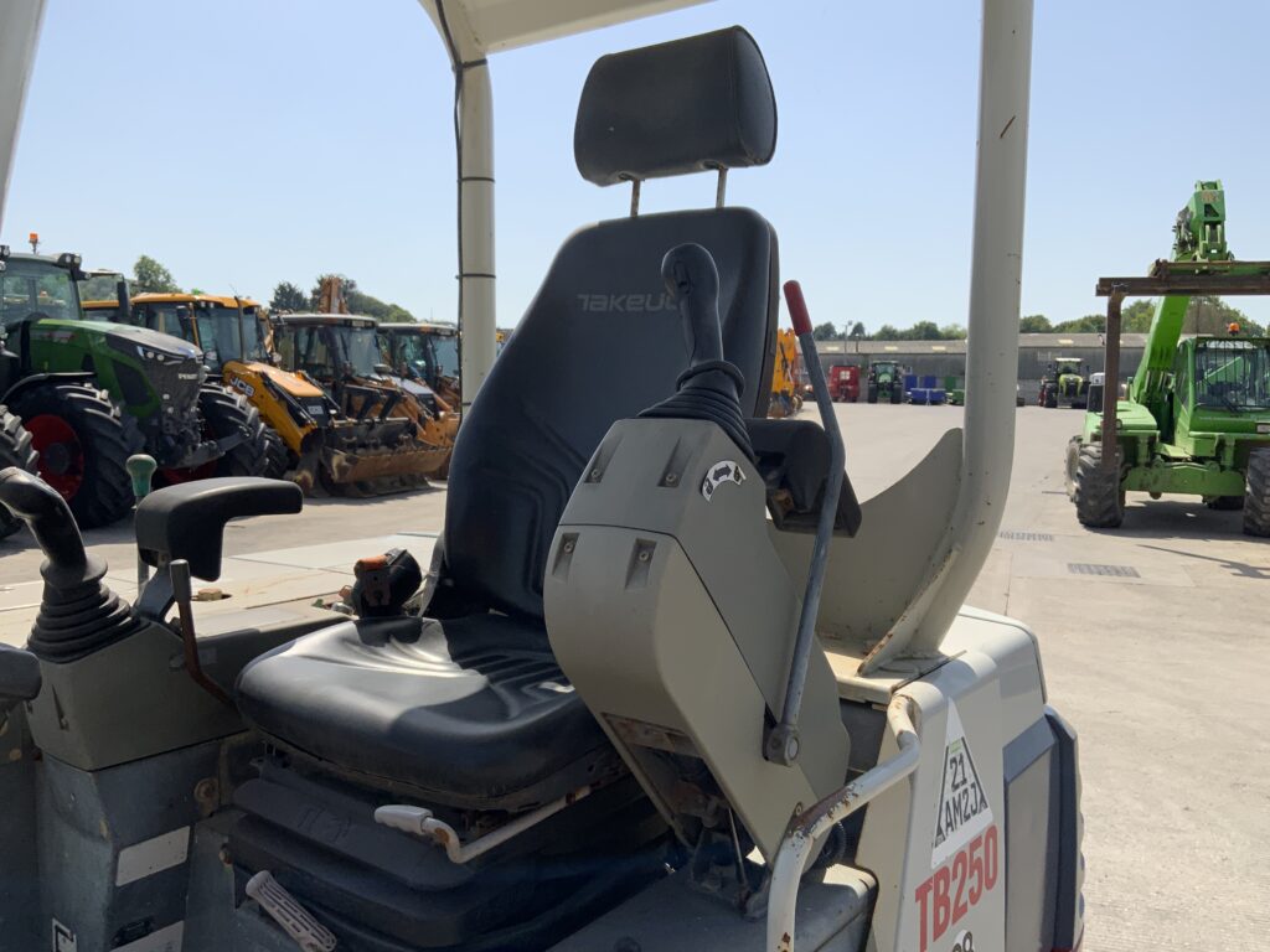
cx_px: 635
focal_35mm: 29
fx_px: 1064
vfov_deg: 48.2
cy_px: 476
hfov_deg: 61.7
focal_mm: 3
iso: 16
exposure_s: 1/2427
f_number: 1.8
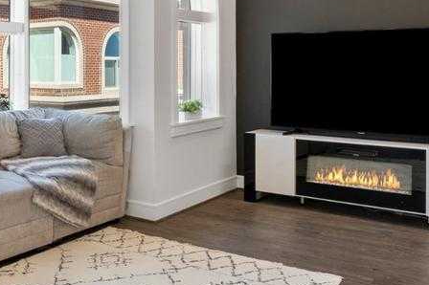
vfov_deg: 29.6
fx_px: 536
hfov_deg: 40.7
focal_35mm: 45
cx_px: 54
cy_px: 91
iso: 400
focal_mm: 14
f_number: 11
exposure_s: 1/15
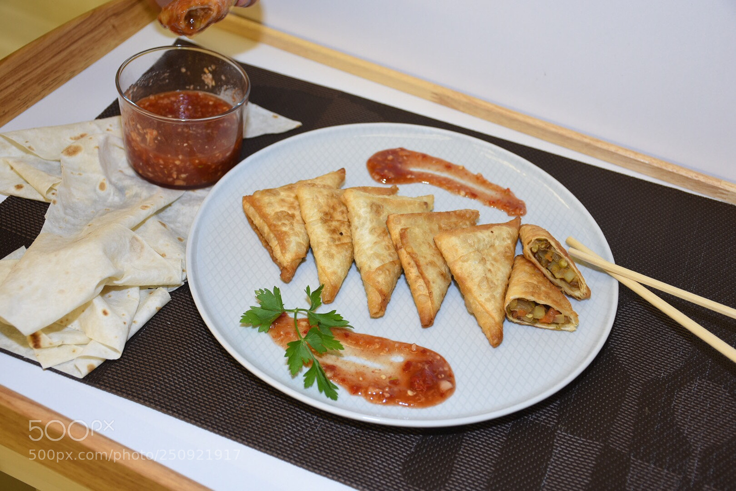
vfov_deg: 28.1
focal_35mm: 48
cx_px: 368
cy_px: 246
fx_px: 981
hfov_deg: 41.1
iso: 100
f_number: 4
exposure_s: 1/2
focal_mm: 32
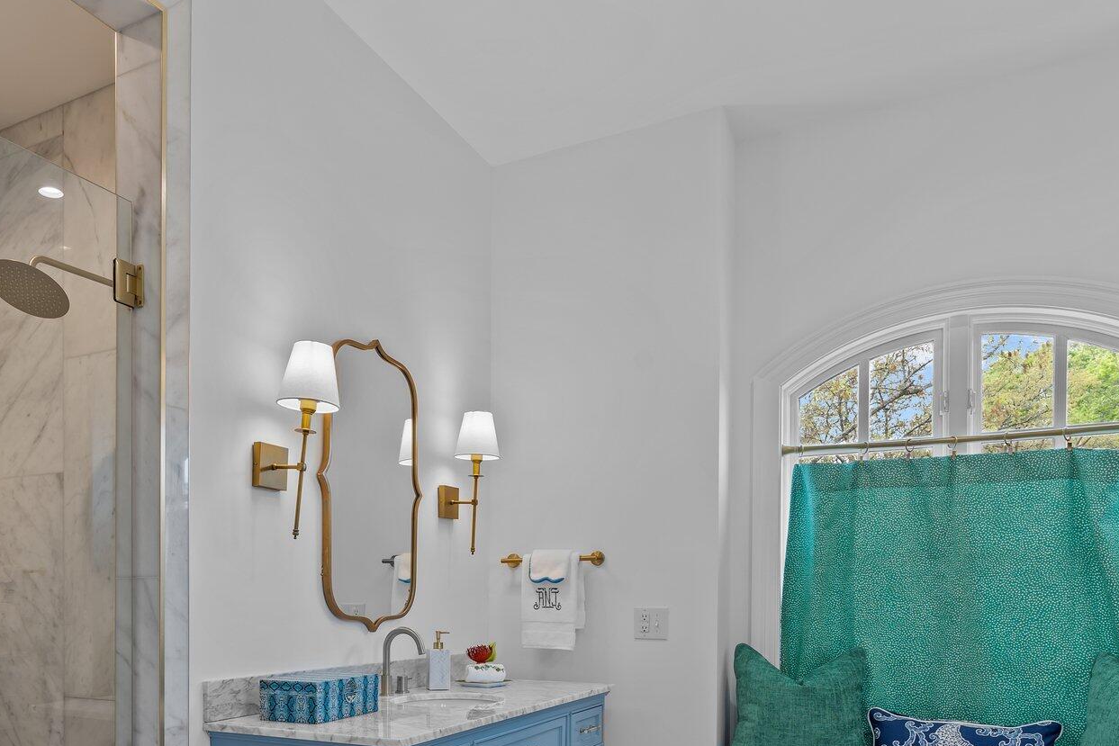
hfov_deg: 64.6
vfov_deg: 44.1
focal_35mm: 28
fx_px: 870
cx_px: 425
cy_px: 600
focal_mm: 17
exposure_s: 1/1.25
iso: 125
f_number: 8
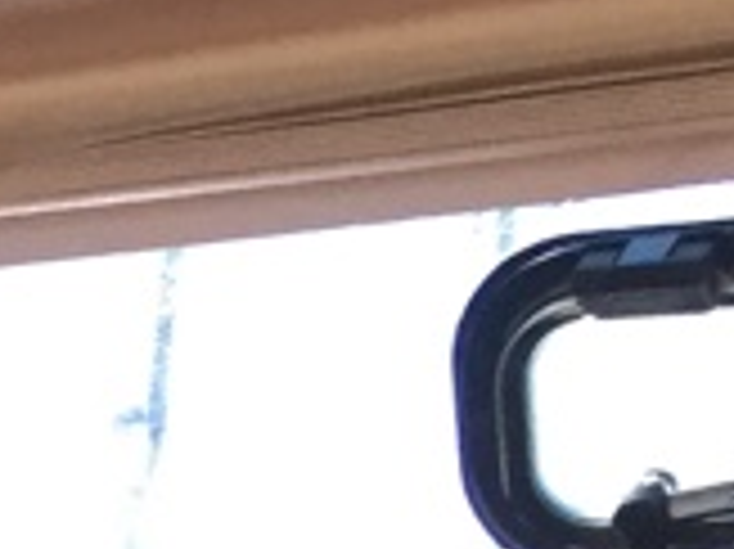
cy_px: 1598
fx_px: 3856
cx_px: -1193
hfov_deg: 9.4
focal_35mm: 182
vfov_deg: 7.3
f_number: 2.2
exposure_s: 1/33
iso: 125
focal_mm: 4.15
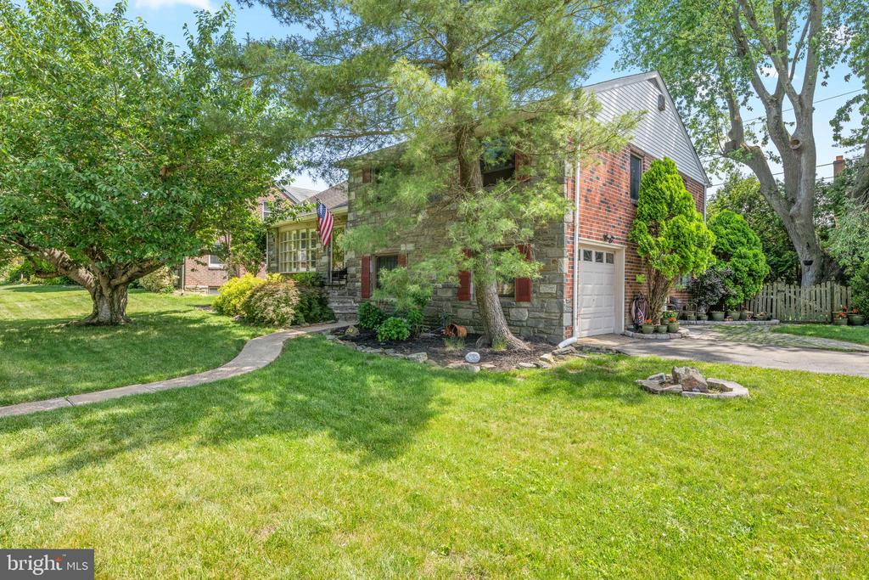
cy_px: 290
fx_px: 459
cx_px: 434
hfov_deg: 86.9
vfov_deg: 64.6
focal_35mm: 19
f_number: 6.3
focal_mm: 19
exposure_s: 1/500
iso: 320
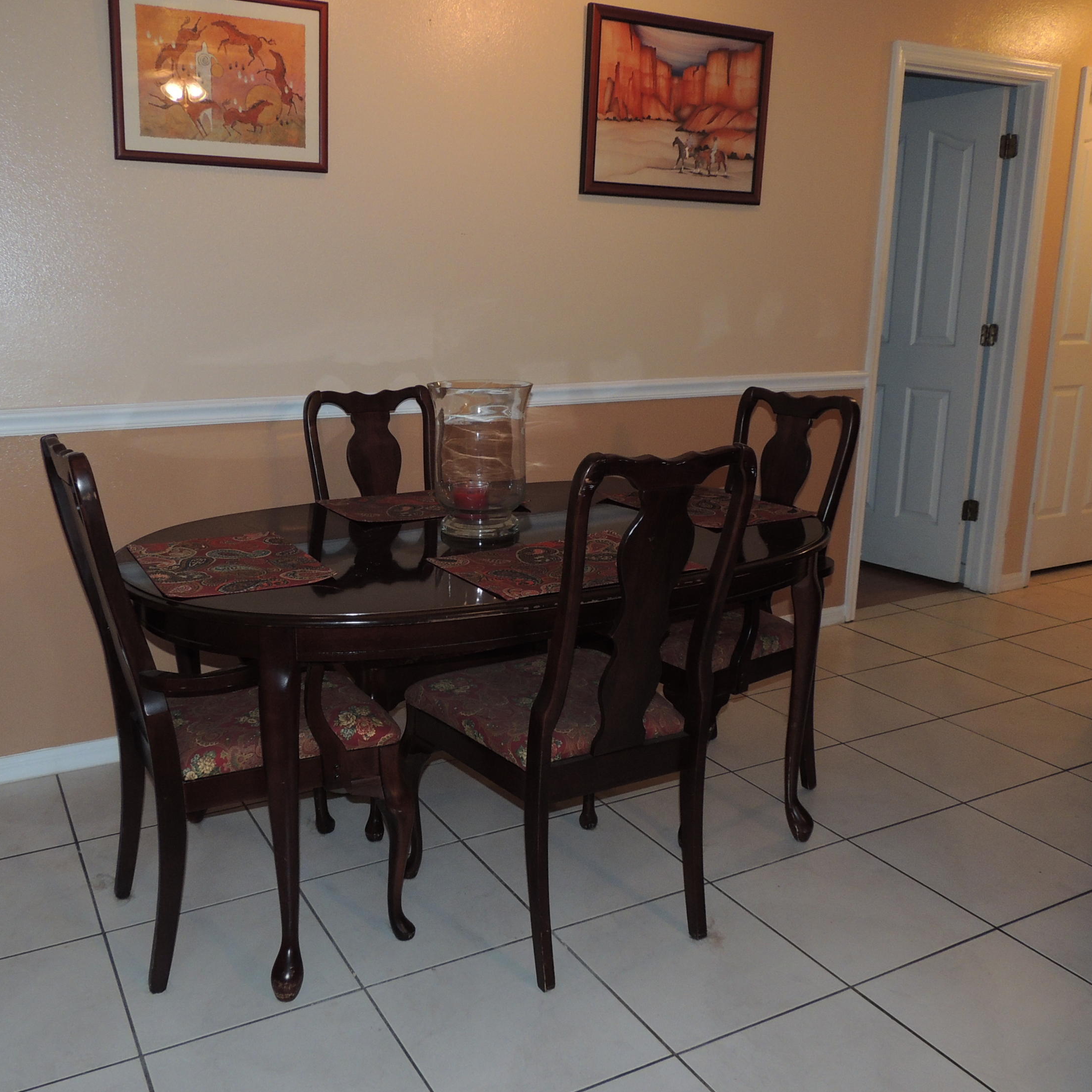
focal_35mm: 29
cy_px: 544
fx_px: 1035
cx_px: 458
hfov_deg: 55.4
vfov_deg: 55.6
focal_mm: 4.3
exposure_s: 1/30
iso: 200
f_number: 3
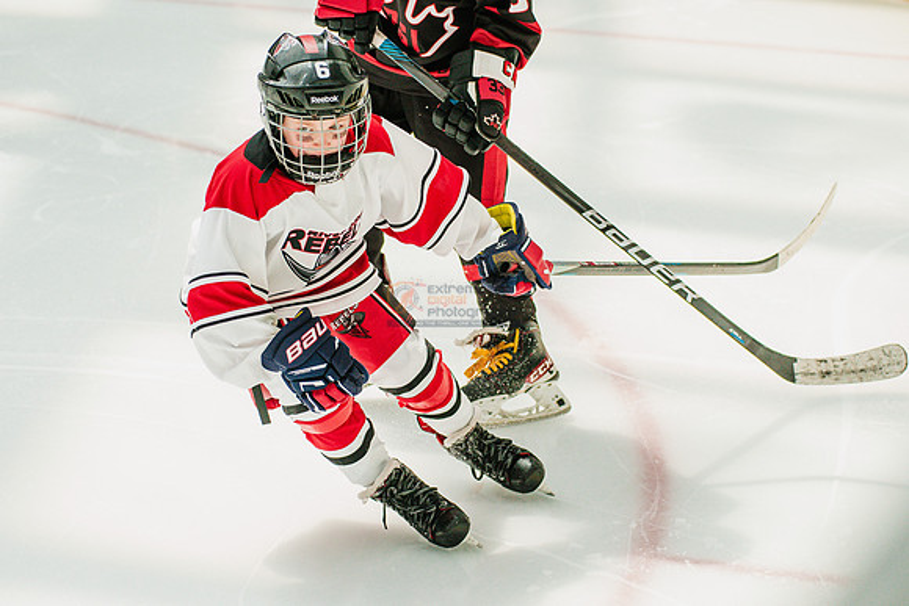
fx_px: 3865
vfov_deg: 9.0
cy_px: 293
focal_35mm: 153
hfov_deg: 13.4
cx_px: 490
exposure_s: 1/2500
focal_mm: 120
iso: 1600
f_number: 4
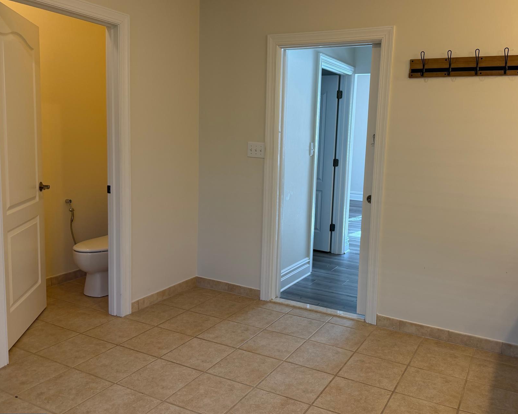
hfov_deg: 58.5
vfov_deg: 48.5
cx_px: 298
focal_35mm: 30
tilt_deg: -8.5
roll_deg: -1.8
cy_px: 192
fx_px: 460
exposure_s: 1/120
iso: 160
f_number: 1.78
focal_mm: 6.76
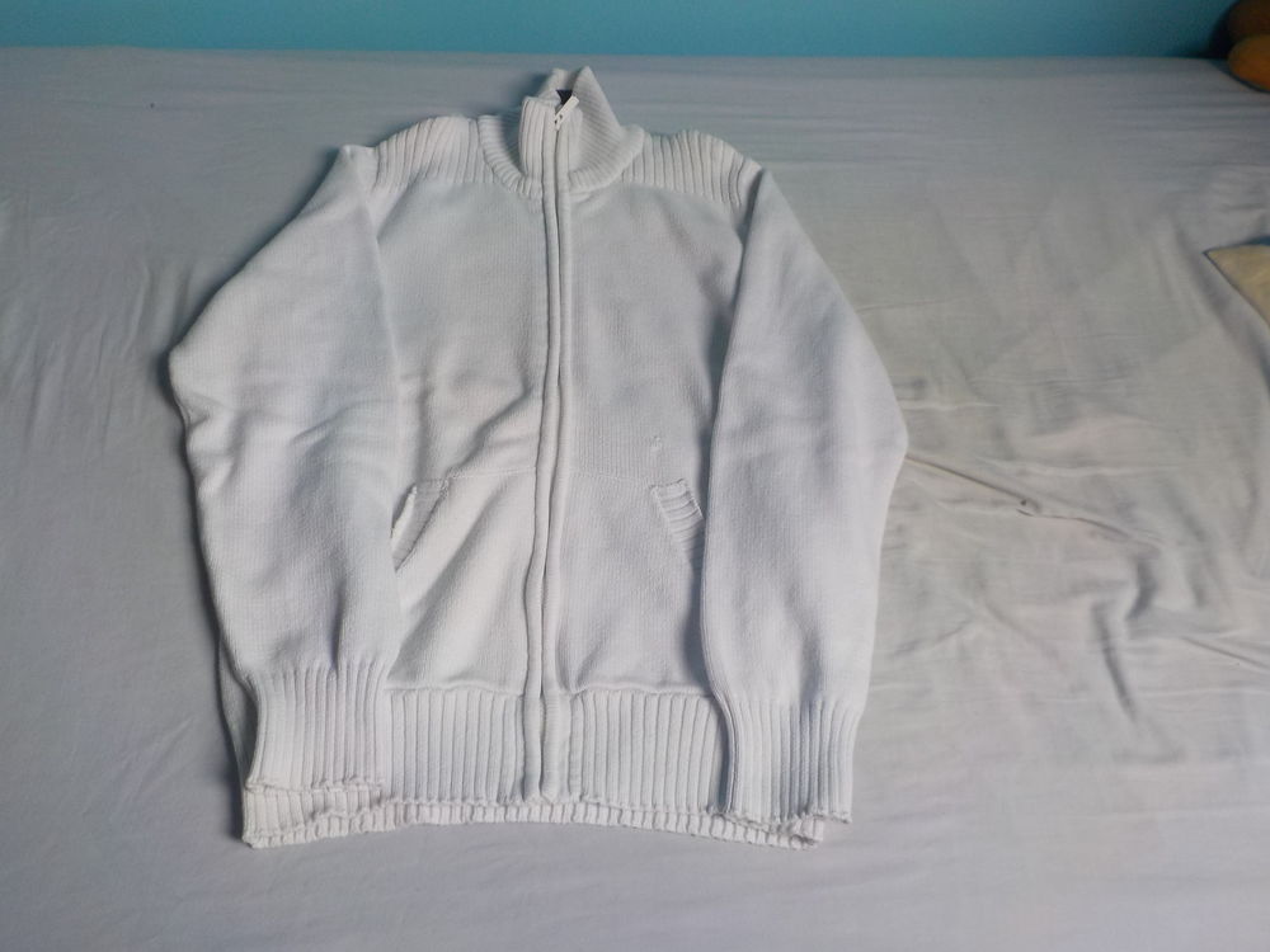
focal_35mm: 30
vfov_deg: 46.8
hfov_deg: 60.0
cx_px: 635
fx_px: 1101
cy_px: 476
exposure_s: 1/40
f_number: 3.3
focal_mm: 4.1
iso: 125
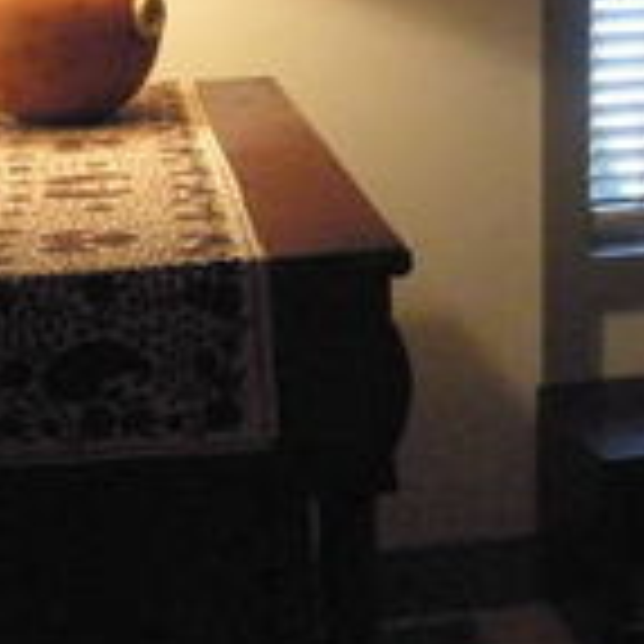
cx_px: 644
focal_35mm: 82
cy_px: 212
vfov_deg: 21.1
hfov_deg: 20.5
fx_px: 1726
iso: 1600
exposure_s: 1/89.7
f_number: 3.5
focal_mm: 6.3
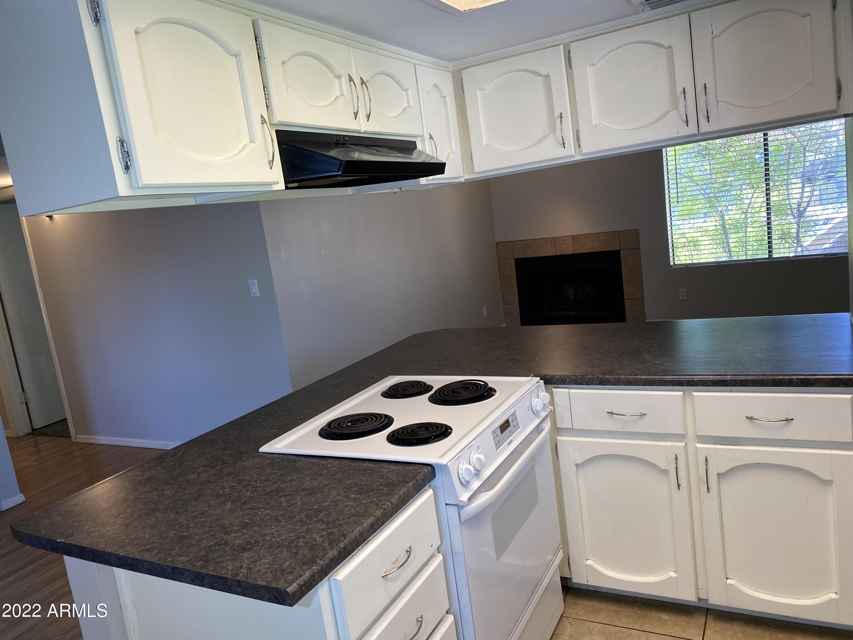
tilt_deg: -11.1
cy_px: 320
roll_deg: +7.9
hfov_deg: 67.3
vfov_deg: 53.1
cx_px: 426
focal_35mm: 26
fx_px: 641
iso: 125
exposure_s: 1/120
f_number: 1.8
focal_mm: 4.25
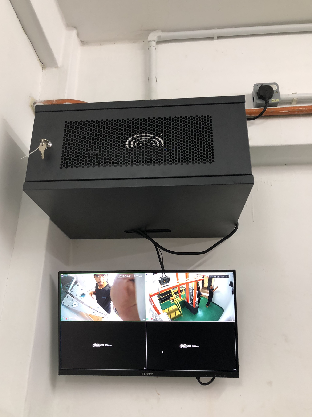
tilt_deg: +20.2
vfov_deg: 61.7
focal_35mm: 29
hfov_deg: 48.2
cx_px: 152
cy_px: 213
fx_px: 348
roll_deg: -1.6
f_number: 1.8
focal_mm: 4
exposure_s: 1/17
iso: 64
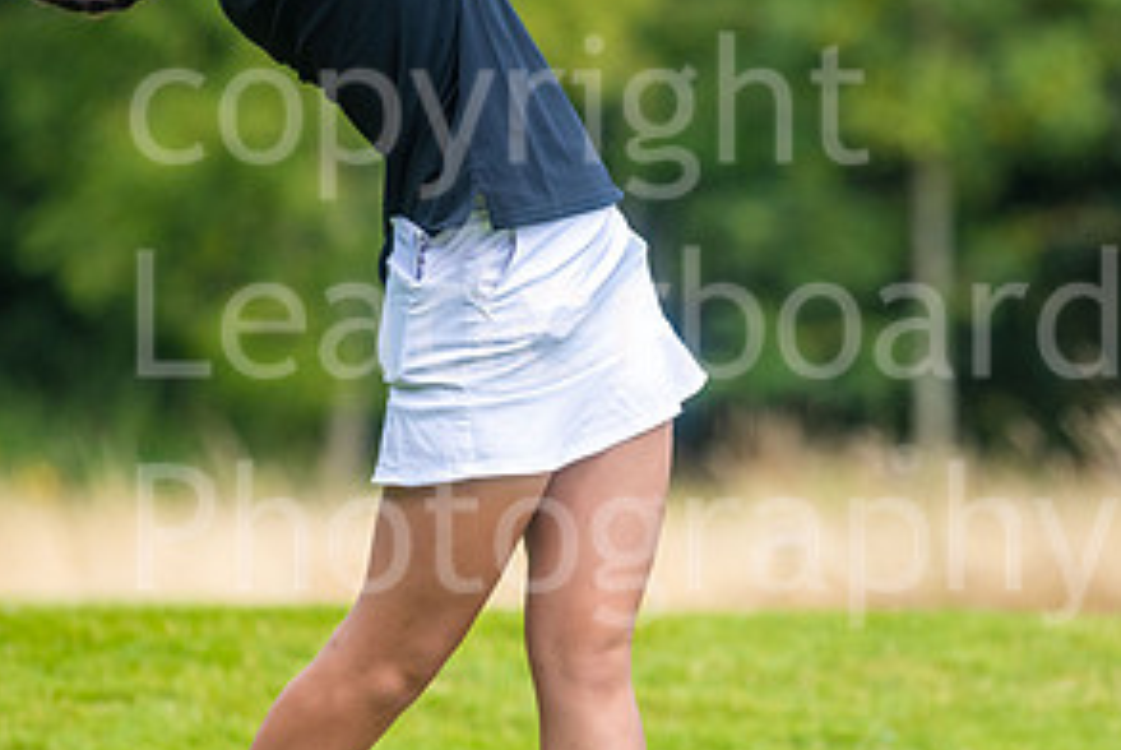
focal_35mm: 657
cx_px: 512
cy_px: 270
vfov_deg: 2.1
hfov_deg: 3.1
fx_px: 20478
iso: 200
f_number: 5
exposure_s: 1/640
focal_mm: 300
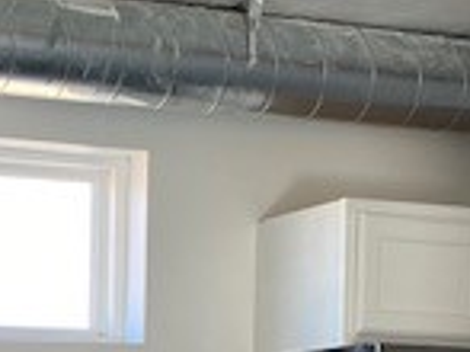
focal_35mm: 113
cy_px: 611
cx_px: -214
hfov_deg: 16.1
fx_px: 1533
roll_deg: -0.6
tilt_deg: -4.0
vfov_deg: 12.1
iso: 64
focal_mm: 4.25
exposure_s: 1/121
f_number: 1.8
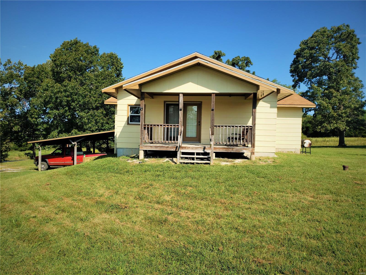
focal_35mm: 26
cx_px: 183
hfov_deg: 67.3
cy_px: 138
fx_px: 275
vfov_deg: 53.1
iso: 50
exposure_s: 1/3456
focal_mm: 4.3
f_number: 1.5
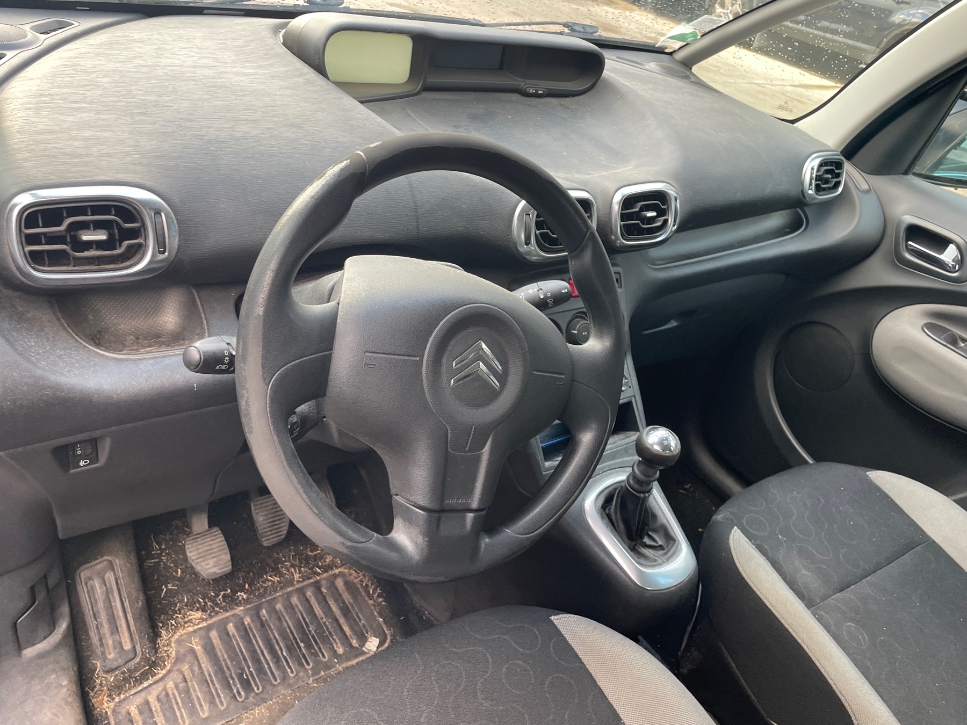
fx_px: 726
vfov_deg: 53.1
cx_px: 484
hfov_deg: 67.3
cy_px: 362
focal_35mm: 26
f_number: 1.6
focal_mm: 4.2
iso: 125
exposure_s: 1/101
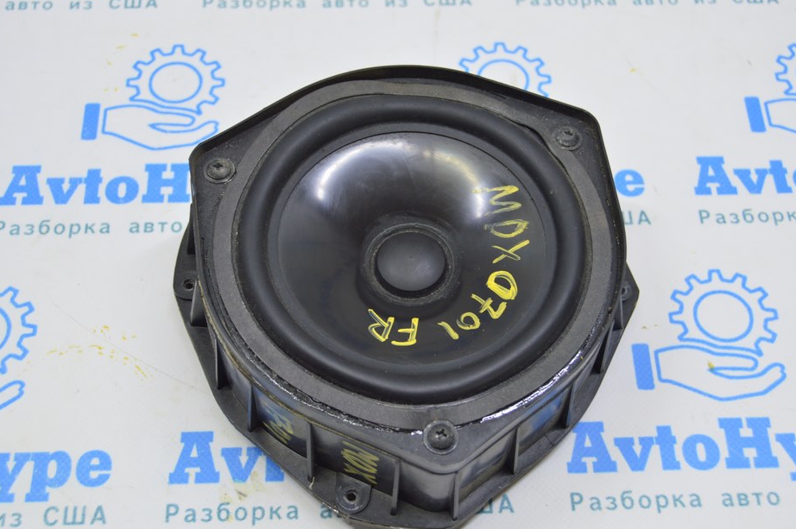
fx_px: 1105
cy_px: 272
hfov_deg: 39.6
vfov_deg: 26.9
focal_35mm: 50
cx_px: 405
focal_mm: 30
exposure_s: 1/20
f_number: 5.6
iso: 400
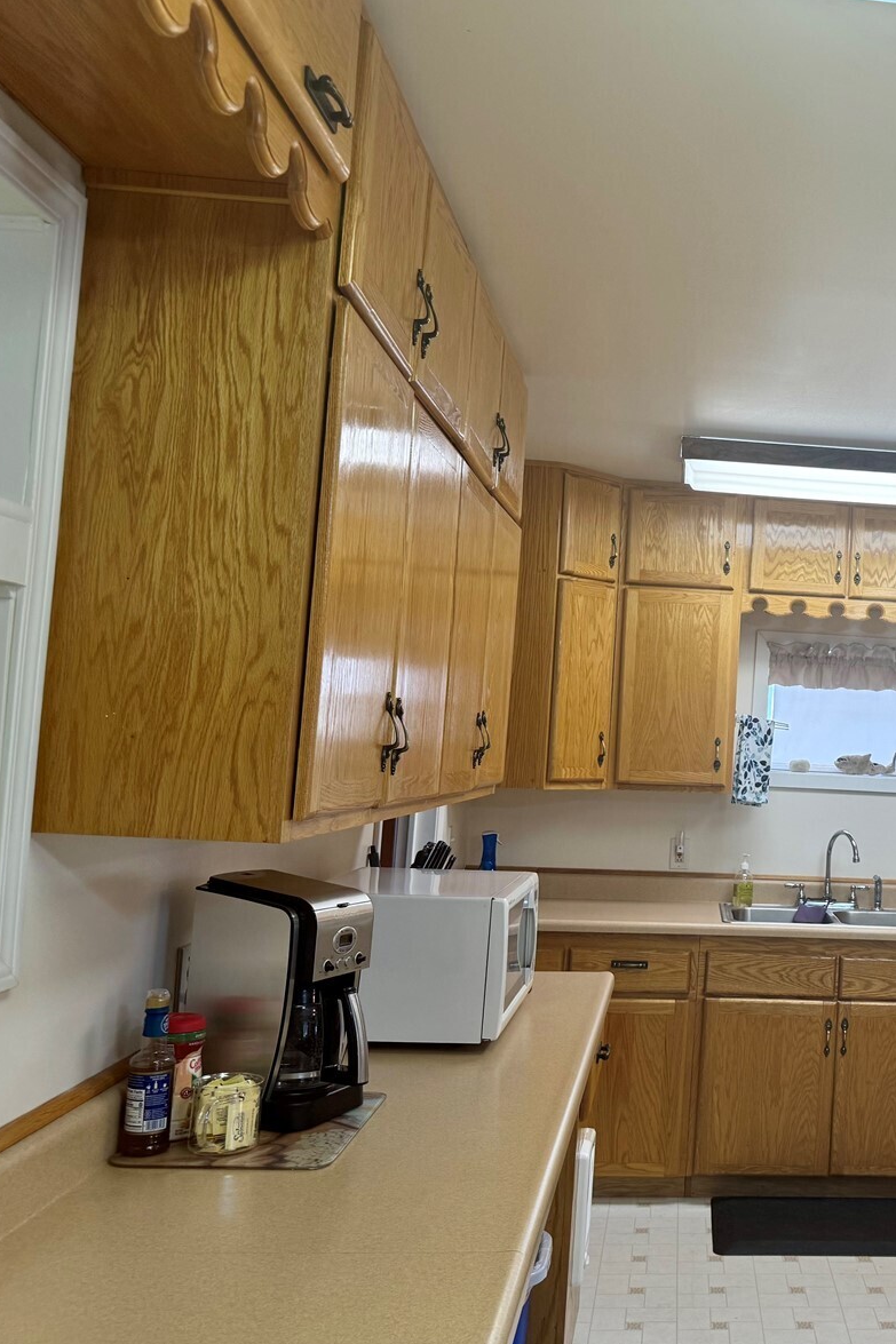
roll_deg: -3.5
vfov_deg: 55.8
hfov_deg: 35.9
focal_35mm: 34
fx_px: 1270
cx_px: 847
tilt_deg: +3.1
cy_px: 666
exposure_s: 1/129
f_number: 1.78
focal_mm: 6.76
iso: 100
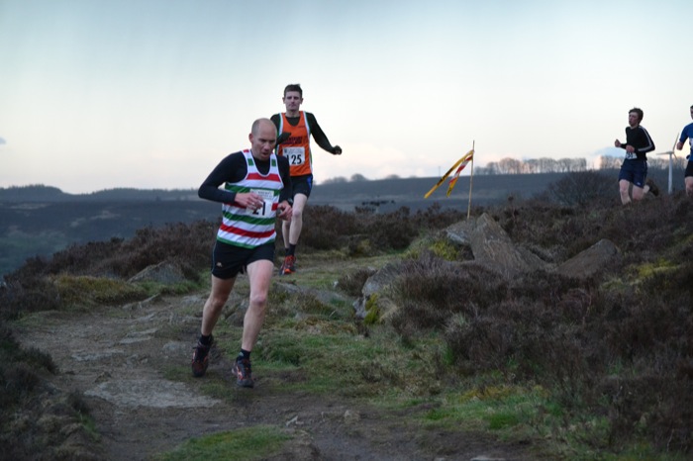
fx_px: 2367
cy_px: 230
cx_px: 346
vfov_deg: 11.1
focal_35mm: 123
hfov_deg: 16.7
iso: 2000
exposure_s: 1/500
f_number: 4.2
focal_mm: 82
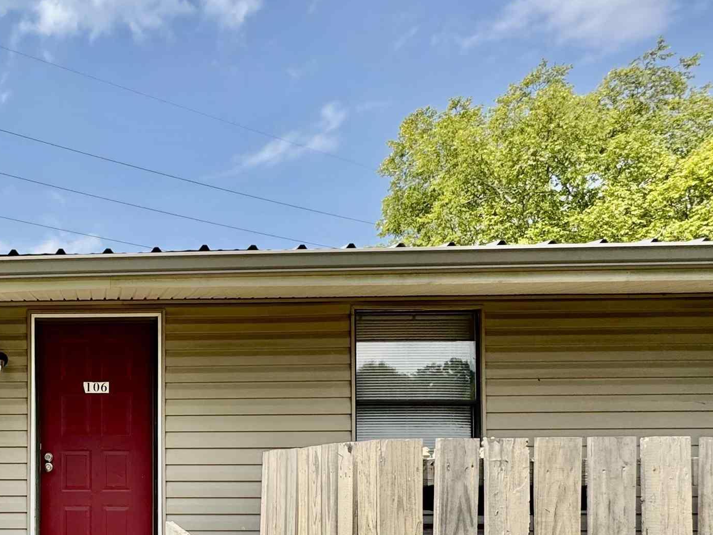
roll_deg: -2.0
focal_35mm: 31
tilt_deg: +0.3
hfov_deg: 51.0
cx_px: 59
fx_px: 639
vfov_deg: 42.3
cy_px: 466
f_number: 2.2
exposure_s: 1/1063
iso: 50
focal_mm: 2.22
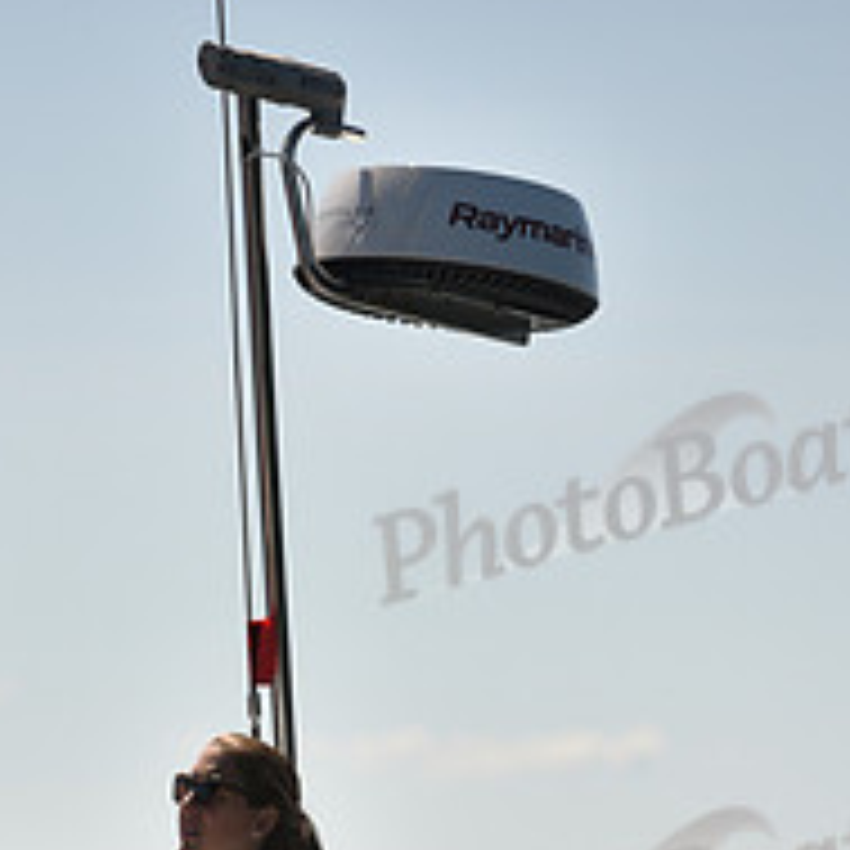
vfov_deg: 3.9
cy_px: 1201
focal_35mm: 444
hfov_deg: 3.9
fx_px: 12335
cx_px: 142
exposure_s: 1/1250
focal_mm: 170
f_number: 4
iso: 250
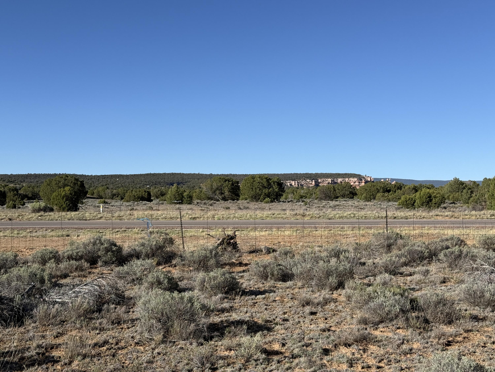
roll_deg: +0.2
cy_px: 186
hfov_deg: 39.7
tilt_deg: +2.1
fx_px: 686
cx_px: 248
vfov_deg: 30.3
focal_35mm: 48
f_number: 1.78
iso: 64
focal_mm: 6.76
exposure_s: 1/4878
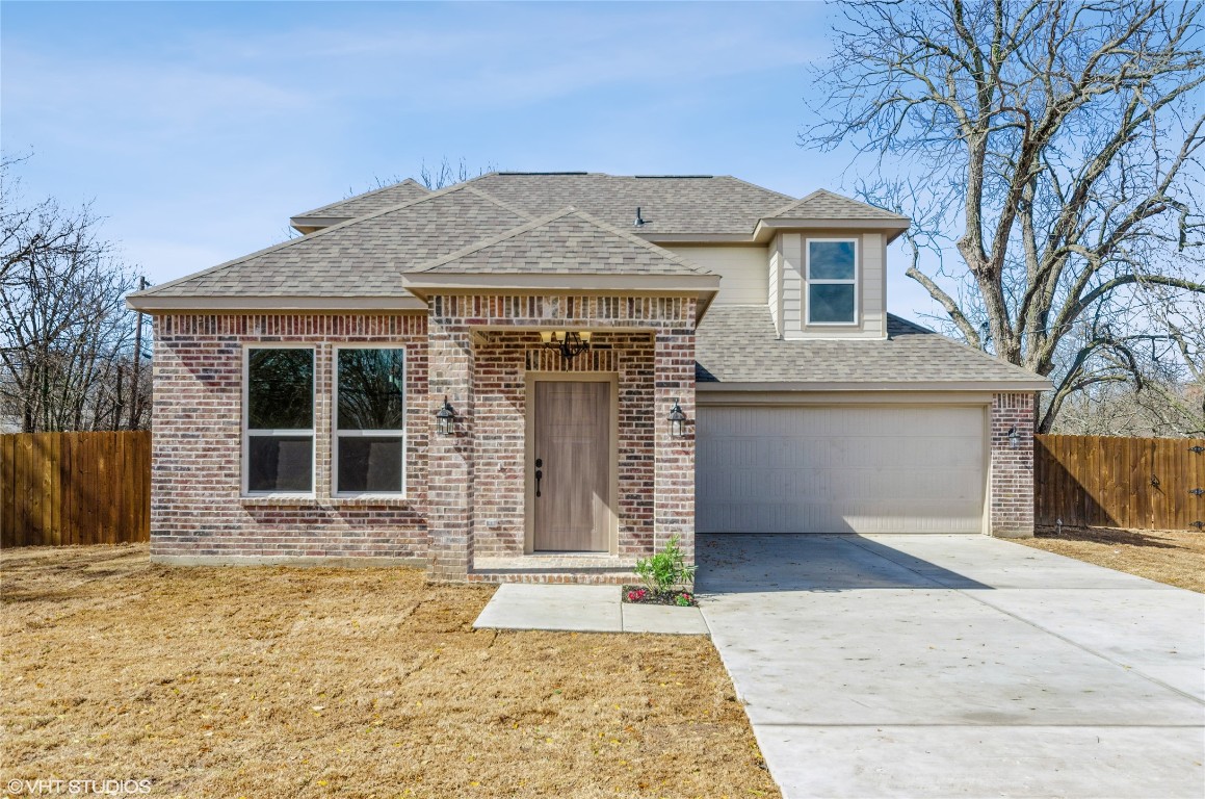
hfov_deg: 62.0
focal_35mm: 30
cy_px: 400
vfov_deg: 43.4
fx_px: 1002
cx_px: 602
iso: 110
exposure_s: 1/250
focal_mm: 20
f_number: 8
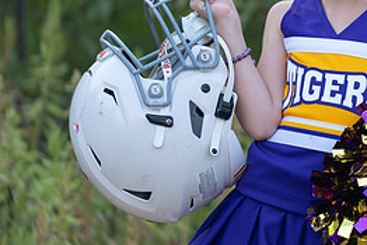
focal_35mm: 297
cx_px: 347
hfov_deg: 6.9
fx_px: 3029
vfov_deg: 4.6
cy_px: 40
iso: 200
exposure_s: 1/320
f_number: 2.8
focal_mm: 134
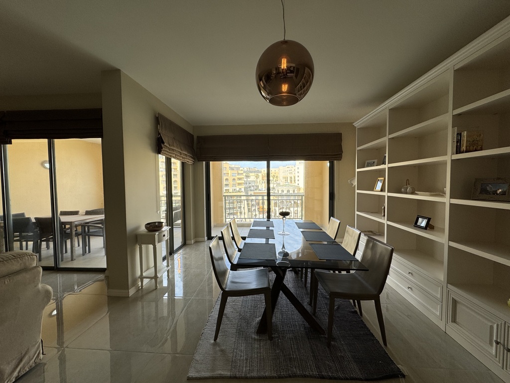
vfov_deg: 85.7
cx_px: 255
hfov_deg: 102.1
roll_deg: +0.3
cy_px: 192
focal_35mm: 14
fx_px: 206
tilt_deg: -2.5
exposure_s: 1/241
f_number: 2.2
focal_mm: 2.22
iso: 40
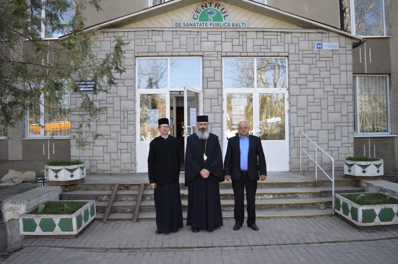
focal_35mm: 27
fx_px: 298
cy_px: 132
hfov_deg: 67.4
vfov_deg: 47.9
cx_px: 199
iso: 450
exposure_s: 1/500
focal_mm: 18
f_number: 3.5
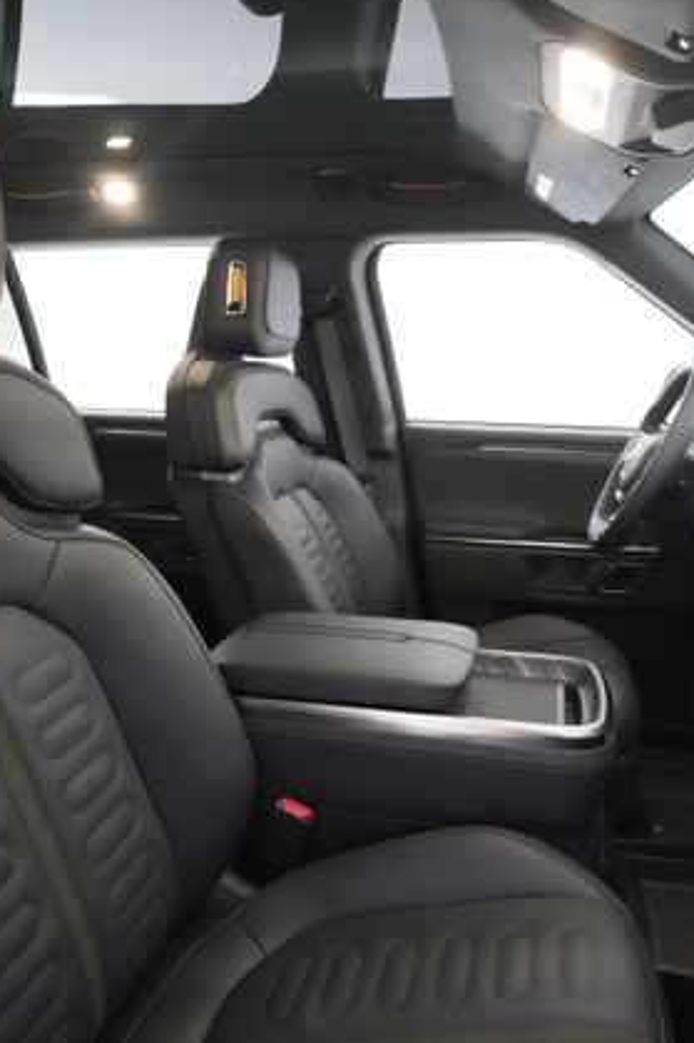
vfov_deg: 69.4
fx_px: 752
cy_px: 514
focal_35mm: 26
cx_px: 405
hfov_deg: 49.3
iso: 16000
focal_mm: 17
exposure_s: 1/100
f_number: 5
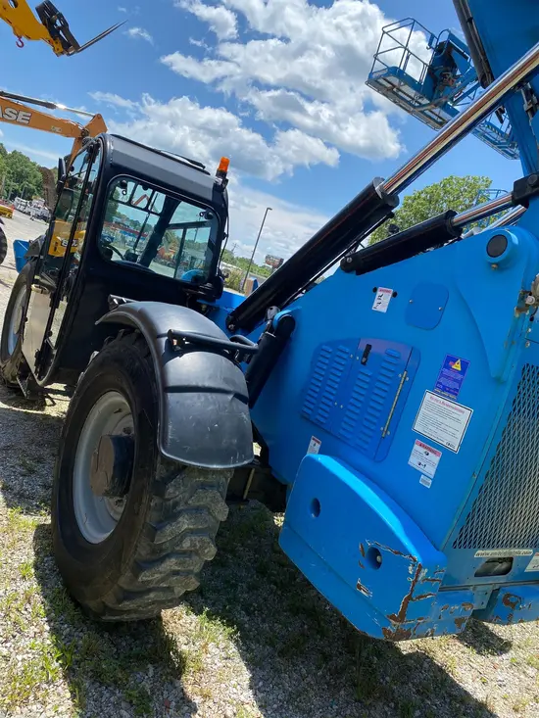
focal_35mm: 26
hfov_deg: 53.1
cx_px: 270
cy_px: 359
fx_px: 540
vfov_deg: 67.3
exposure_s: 1/1927
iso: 32
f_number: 1.8
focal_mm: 4.25
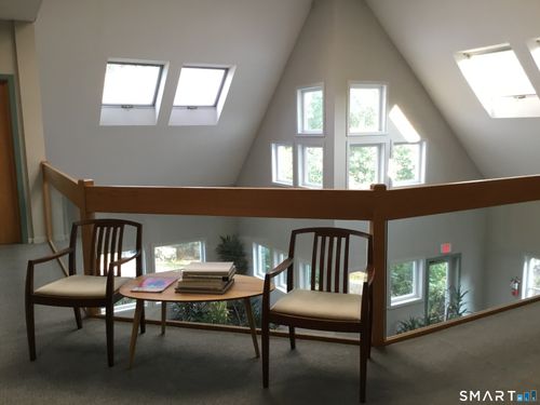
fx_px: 484
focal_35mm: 31
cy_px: 202
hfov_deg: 58.4
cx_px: 270
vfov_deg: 45.4
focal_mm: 3.3
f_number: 2.4
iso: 64
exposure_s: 1/30
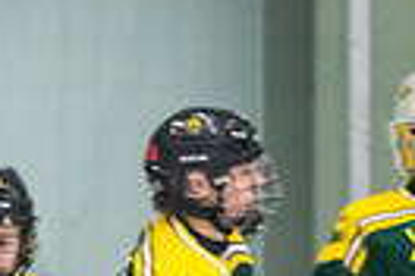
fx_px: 13302
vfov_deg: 1.2
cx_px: 46
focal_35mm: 1154
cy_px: 591
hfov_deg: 1.8
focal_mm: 200
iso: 2500
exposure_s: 1/640
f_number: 3.2
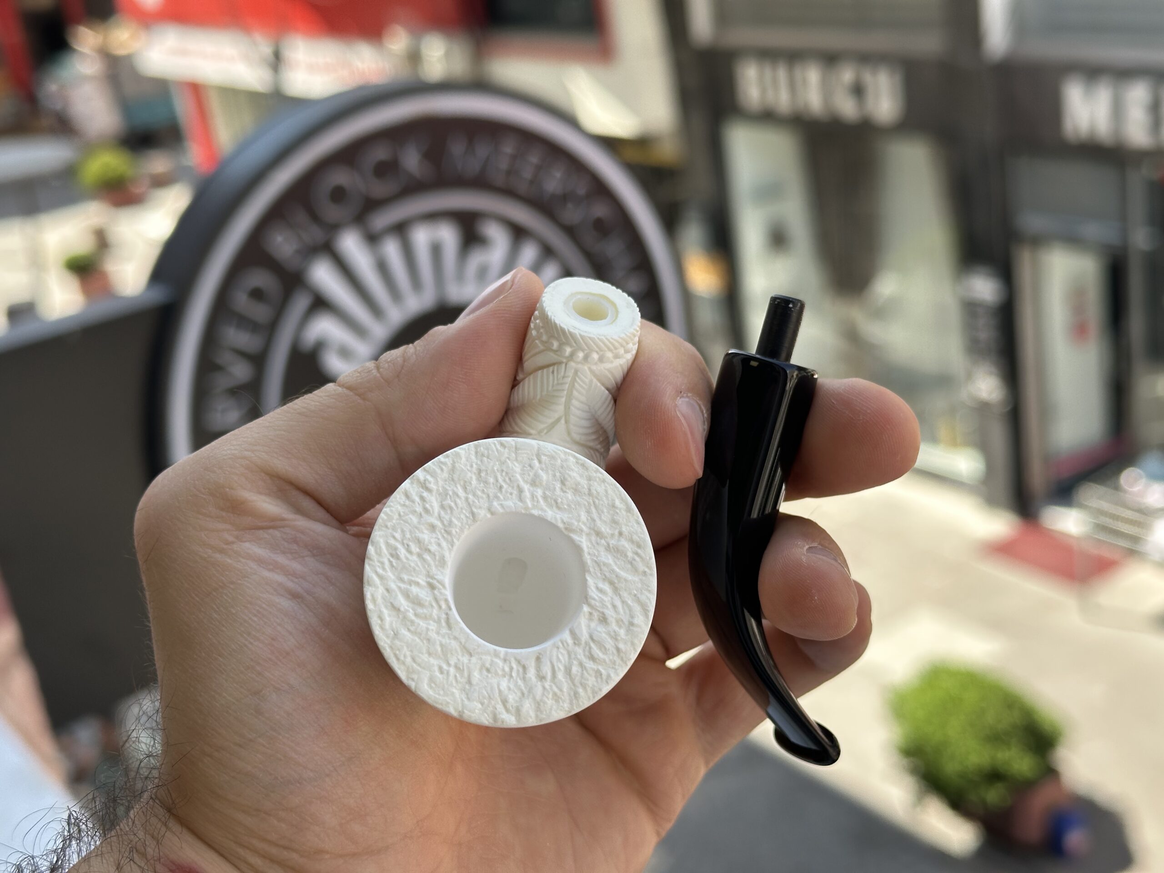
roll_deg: +8.8
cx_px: 582
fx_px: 1614
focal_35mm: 48
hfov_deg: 39.7
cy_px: 436
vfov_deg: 30.3
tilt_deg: -20.6
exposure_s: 1/797
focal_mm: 6.86
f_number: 1.78
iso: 64
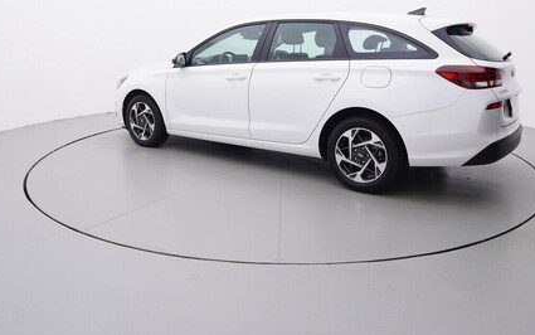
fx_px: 433
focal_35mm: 30
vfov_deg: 41.7
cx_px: 269
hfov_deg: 63.5
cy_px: 109
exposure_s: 1/80
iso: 200
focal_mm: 15
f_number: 5
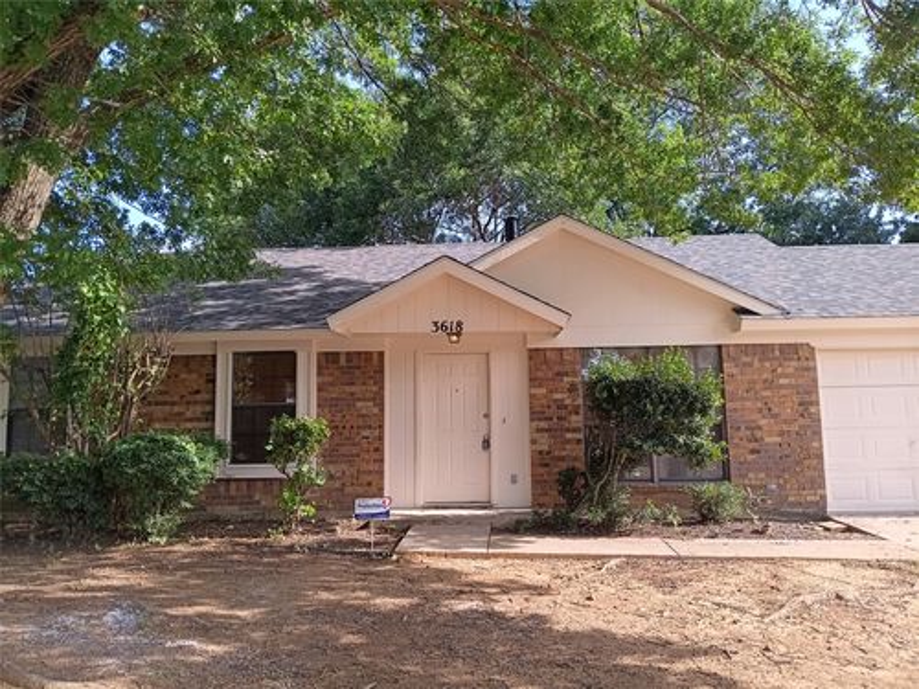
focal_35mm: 26
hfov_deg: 67.3
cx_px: 460
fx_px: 690
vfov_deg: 53.1
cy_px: 344
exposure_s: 1/167
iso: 25
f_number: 1.8
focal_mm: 3.98
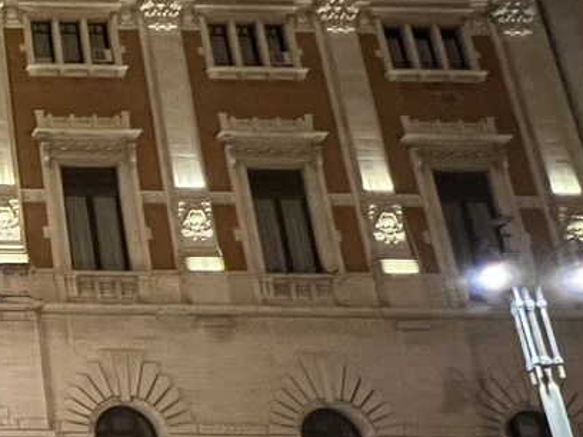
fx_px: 859
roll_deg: -0.3
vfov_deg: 27.2
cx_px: -290
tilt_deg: +16.8
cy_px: 424
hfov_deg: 26.8
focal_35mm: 51
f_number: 1.8
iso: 800
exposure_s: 1/33
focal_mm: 1.57
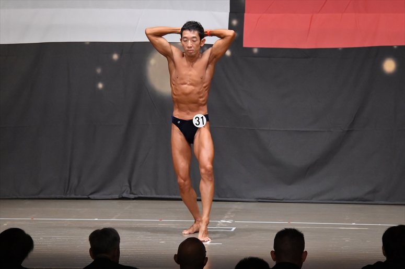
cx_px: 202
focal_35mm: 202
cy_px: 134
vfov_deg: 6.8
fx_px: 2271
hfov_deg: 10.2
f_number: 5.6
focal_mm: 135
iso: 6400
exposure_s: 1/400
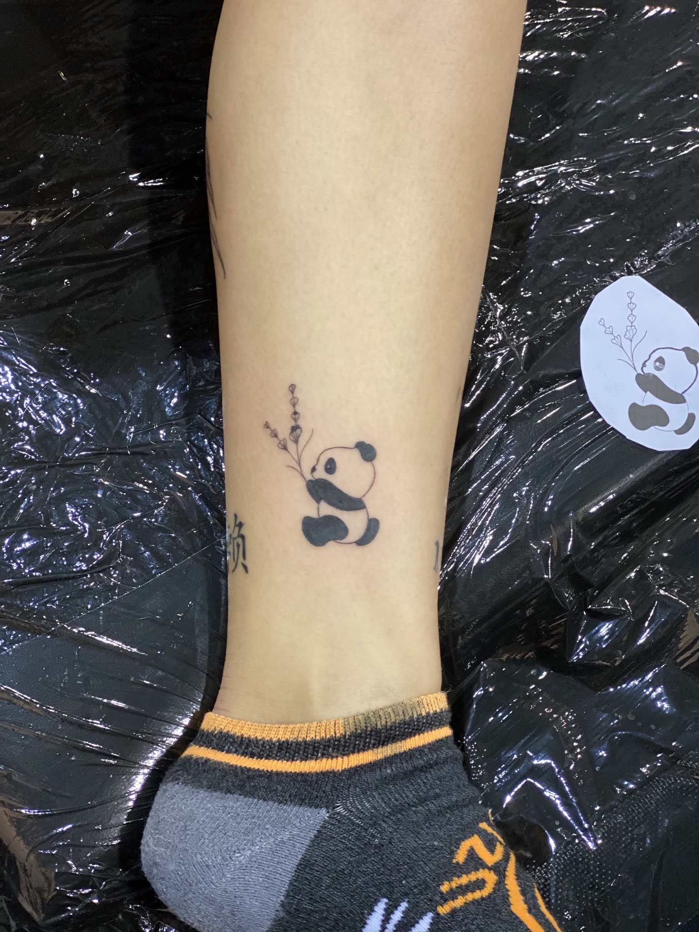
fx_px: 1400
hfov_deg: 28.0
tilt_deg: -71.3
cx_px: 350
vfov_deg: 36.8
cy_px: 466
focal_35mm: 52
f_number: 2
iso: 320
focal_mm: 6
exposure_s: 1/40
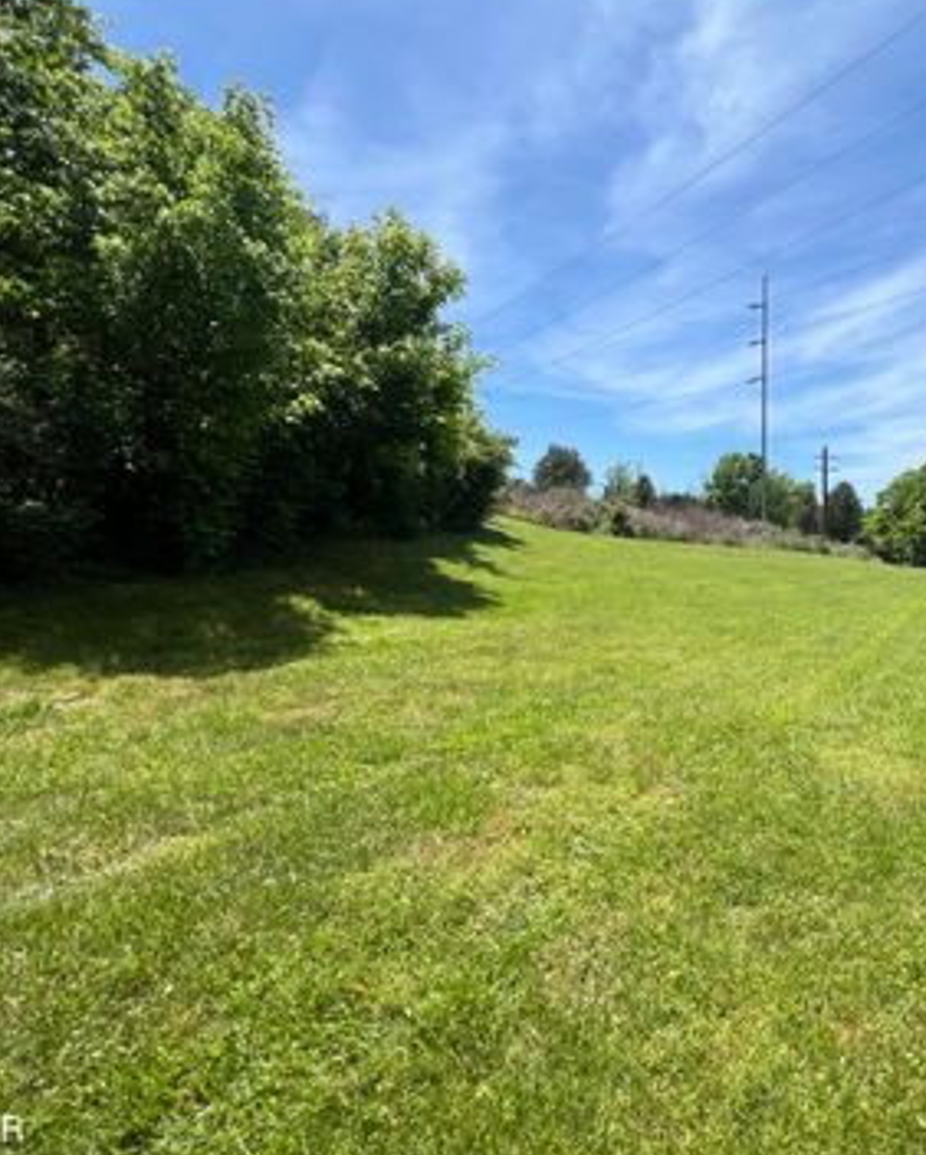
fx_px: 616
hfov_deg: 68.1
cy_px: 569
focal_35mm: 18
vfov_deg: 86.3
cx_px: 716
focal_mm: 1.57
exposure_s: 1/1340
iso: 32
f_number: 1.8
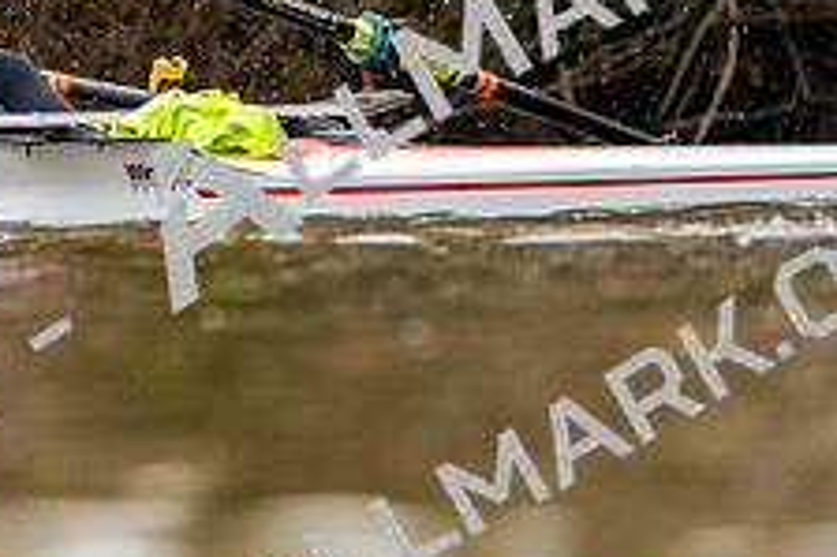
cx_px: -168
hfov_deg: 2.1
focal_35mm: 962
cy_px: -43
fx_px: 22349
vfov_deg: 1.4
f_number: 6.3
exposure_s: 1/2000
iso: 2500
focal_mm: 371
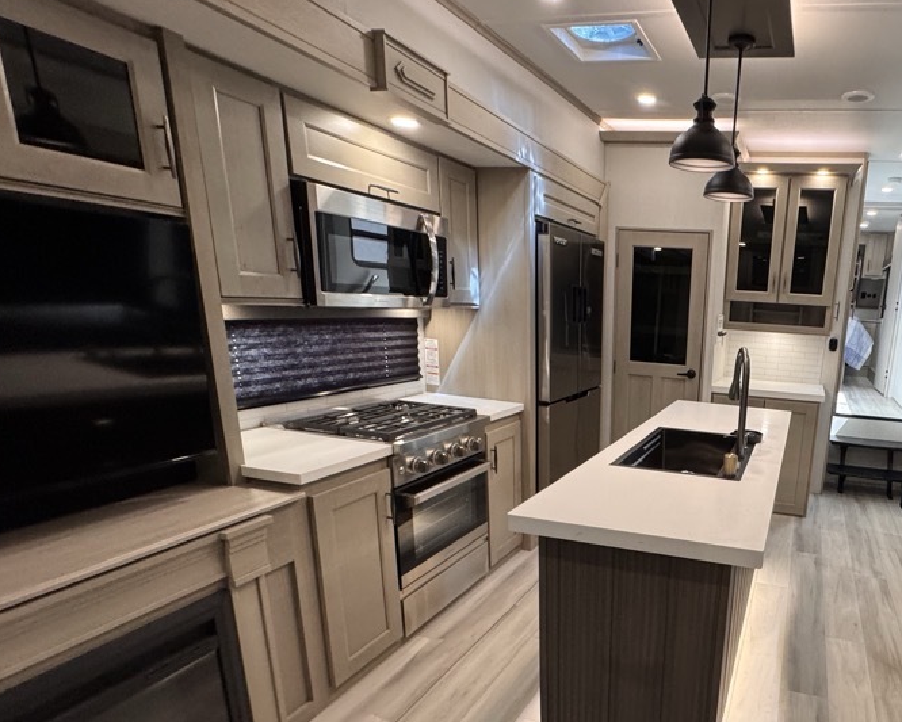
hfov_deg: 71.8
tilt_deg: -15.1
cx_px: 687
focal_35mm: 21
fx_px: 561
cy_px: 462
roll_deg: -4.3
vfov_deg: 64.4
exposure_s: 1/99
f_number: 2.2
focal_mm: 2.22
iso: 320
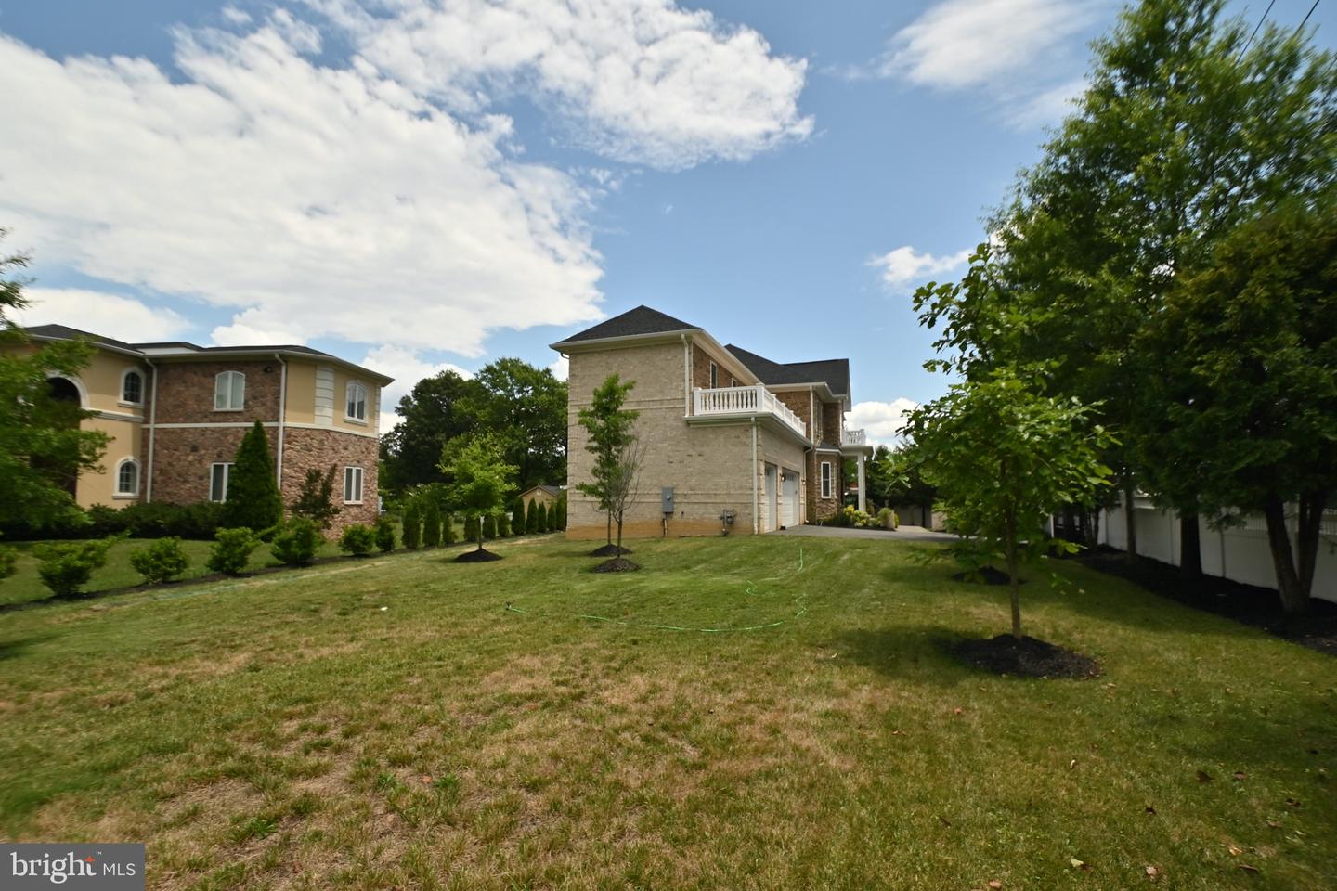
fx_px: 557
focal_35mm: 15
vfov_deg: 77.3
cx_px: 668
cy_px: 446
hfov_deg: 100.4
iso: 160
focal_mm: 10
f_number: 7.1
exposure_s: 1/1250
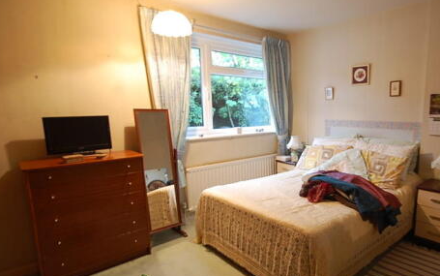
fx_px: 264
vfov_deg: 55.0
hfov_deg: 78.0
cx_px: 278
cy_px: 152
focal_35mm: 22
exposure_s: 1/1.3
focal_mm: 10
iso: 200
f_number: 7.1
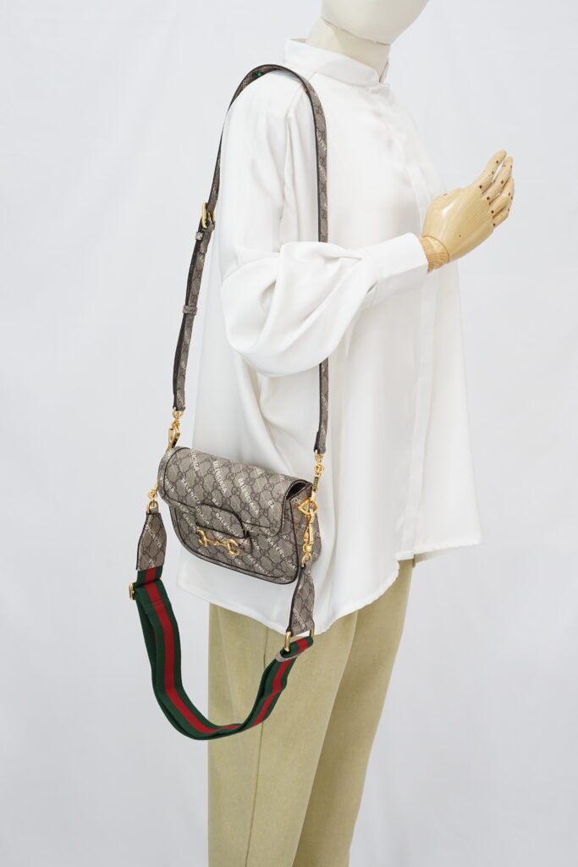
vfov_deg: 39.6
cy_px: 434
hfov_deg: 27.0
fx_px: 1204
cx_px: 289
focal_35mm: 50
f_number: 6.3
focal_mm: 50
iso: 640
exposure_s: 1/10
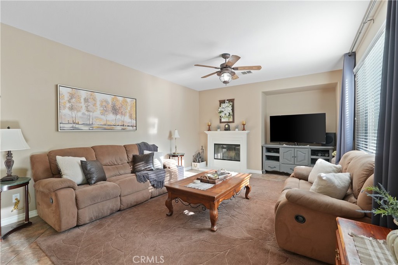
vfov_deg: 73.8
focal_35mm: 16
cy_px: 132
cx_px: 199
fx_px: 177
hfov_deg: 96.7
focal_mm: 16
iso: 640
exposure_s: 1/15
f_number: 5
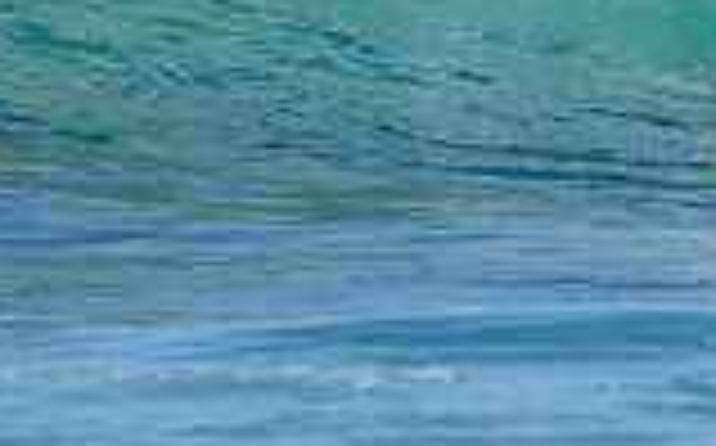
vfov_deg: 0.6
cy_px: -292
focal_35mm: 2281
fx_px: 44463
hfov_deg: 0.9
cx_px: 611
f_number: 5.6
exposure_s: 1/2000
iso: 560
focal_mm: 500
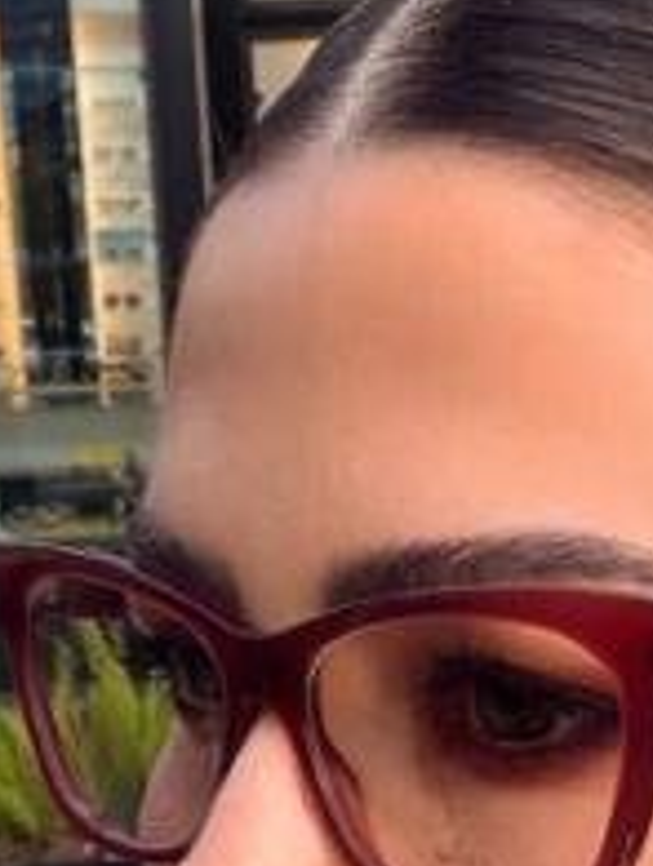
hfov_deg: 16.2
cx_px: 540
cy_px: 1139
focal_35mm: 91
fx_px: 2281
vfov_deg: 19.7
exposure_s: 1/157
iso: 20
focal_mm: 2.71
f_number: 1.9
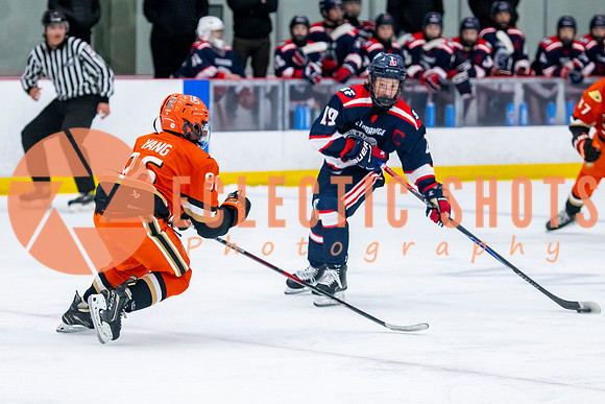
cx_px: 223
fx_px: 3339
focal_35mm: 199
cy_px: 245
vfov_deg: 6.9
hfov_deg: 10.3
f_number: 3.2
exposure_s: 1/640
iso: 2500
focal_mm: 105
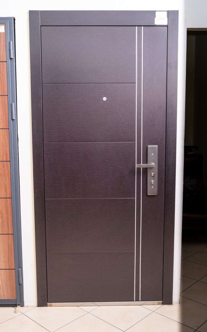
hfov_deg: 35.3
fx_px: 325
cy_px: 165
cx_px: 98
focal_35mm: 36
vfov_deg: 54.0
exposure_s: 1/125
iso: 250
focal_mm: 34
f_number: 4
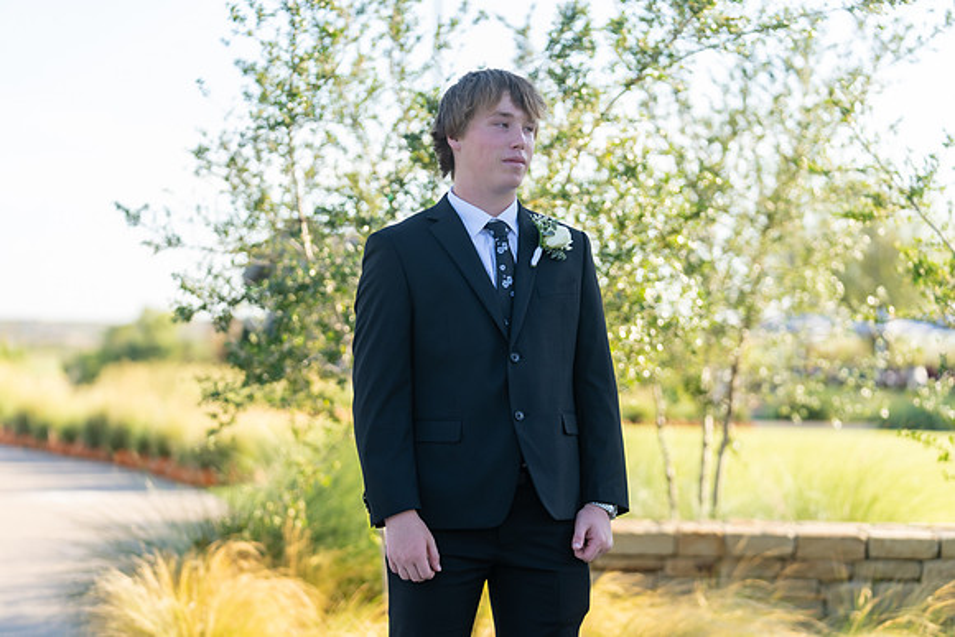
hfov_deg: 21.7
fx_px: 2494
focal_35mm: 94
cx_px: 478
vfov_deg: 14.6
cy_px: 318
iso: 100
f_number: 2.8
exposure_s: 1/320
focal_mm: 94
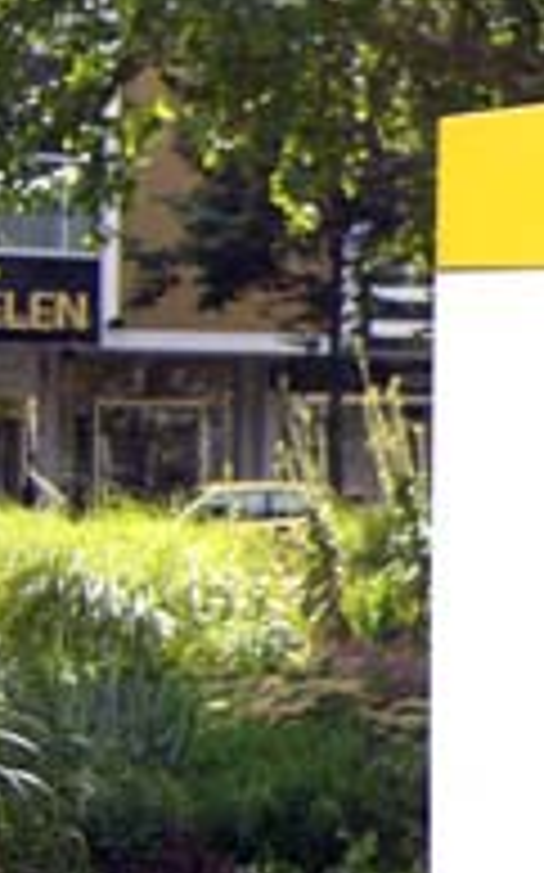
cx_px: 1070
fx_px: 2471
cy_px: 385
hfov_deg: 11.4
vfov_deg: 20.0
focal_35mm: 104
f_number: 2.7
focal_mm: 6.2
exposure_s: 1/320
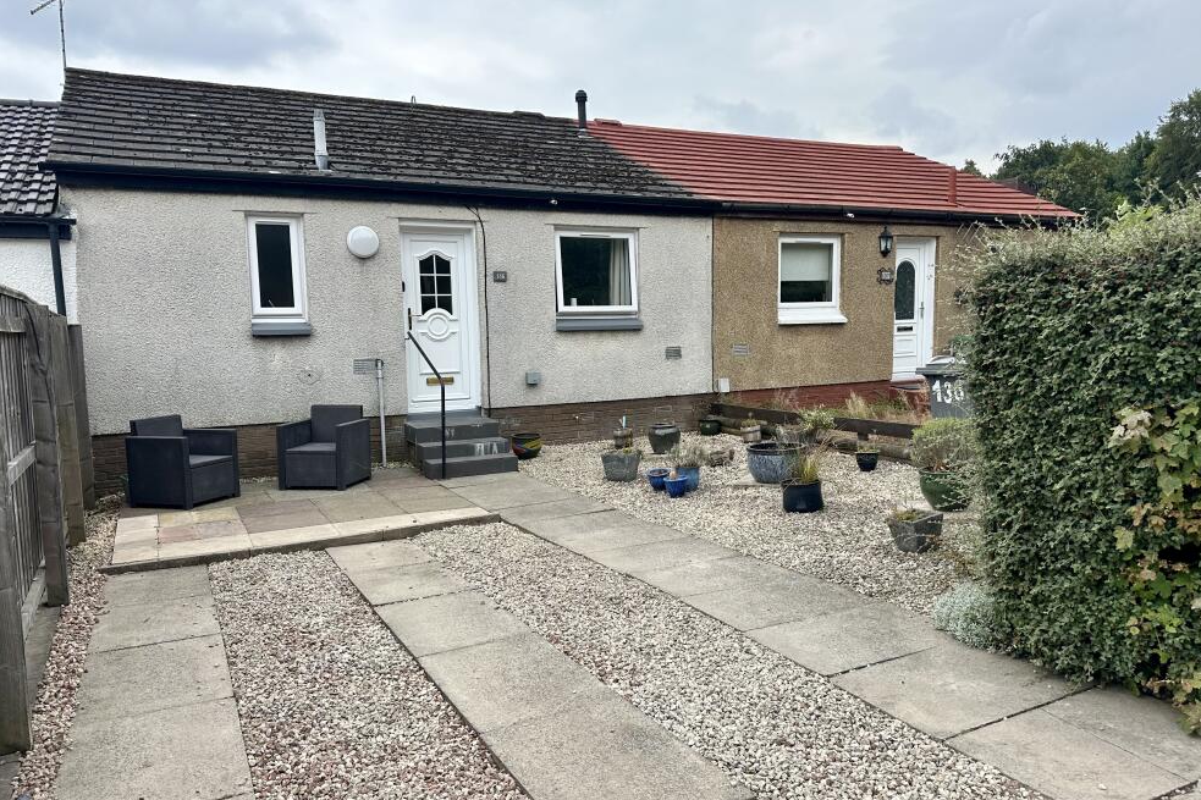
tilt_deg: -6.3
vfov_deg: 49.5
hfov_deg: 69.4
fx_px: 867
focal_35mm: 26
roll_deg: +1.4
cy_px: 409
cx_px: 623
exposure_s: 1/1473
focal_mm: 6.86
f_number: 1.78
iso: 80
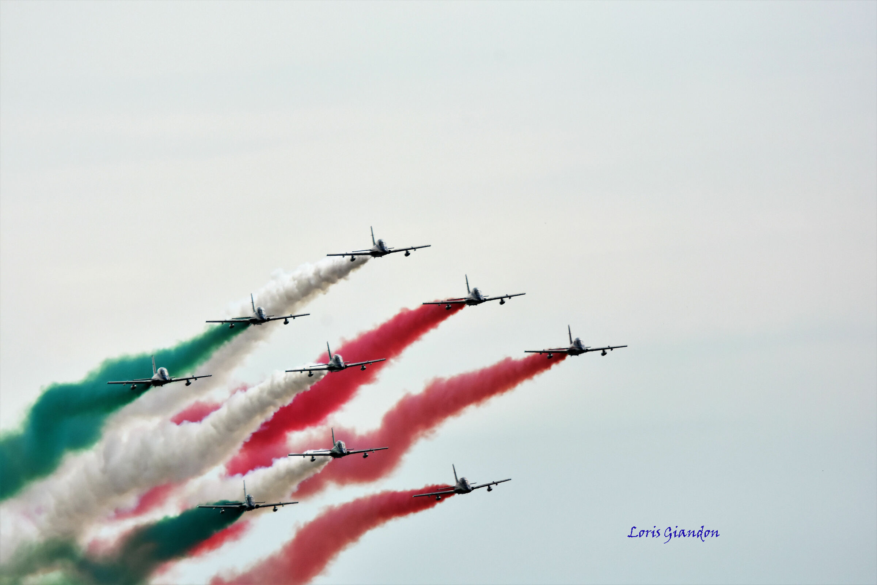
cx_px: 438
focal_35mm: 600
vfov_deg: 2.3
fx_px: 14616
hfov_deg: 3.4
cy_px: 292
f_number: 8
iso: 640
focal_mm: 400
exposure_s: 1/4000
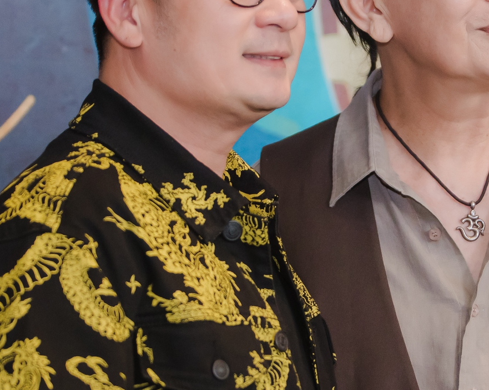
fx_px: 2763
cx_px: 370
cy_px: 186
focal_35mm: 191
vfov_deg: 8.1
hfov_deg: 10.1
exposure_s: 1/320
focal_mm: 70
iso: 2500
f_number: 2.8
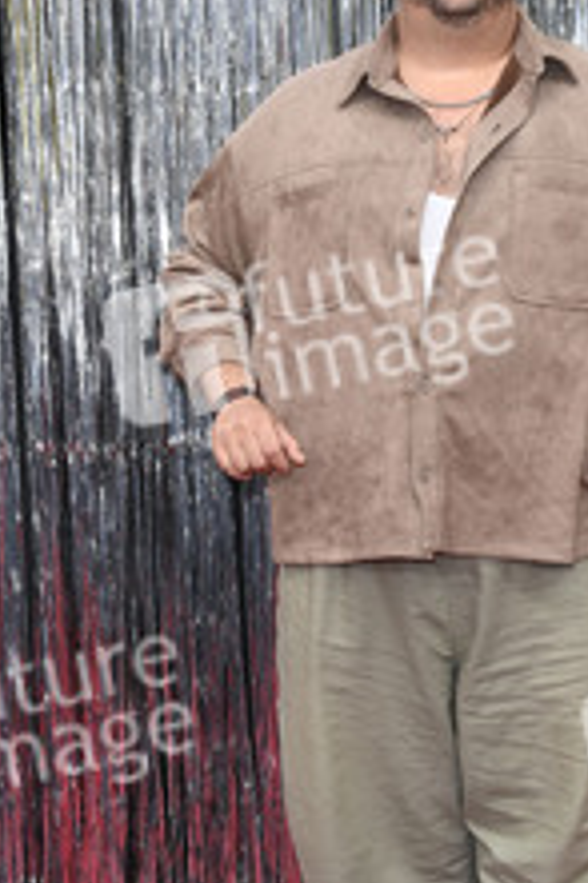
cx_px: 424
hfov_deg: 14.5
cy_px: 531
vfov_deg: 21.7
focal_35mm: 94
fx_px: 2306
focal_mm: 52
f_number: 5.6
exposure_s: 1/250
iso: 640
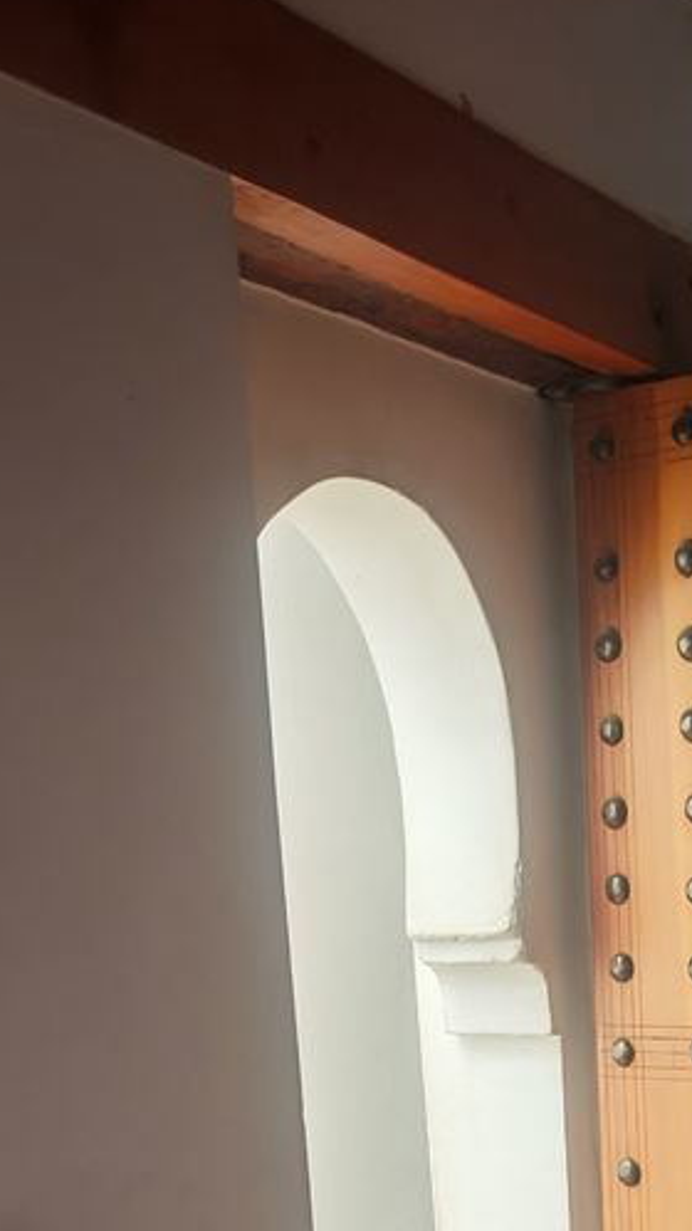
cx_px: 717
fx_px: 2056
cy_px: 1330
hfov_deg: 18.5
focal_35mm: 63
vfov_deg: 30.1
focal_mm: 6.83
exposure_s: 1/100
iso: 125
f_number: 2
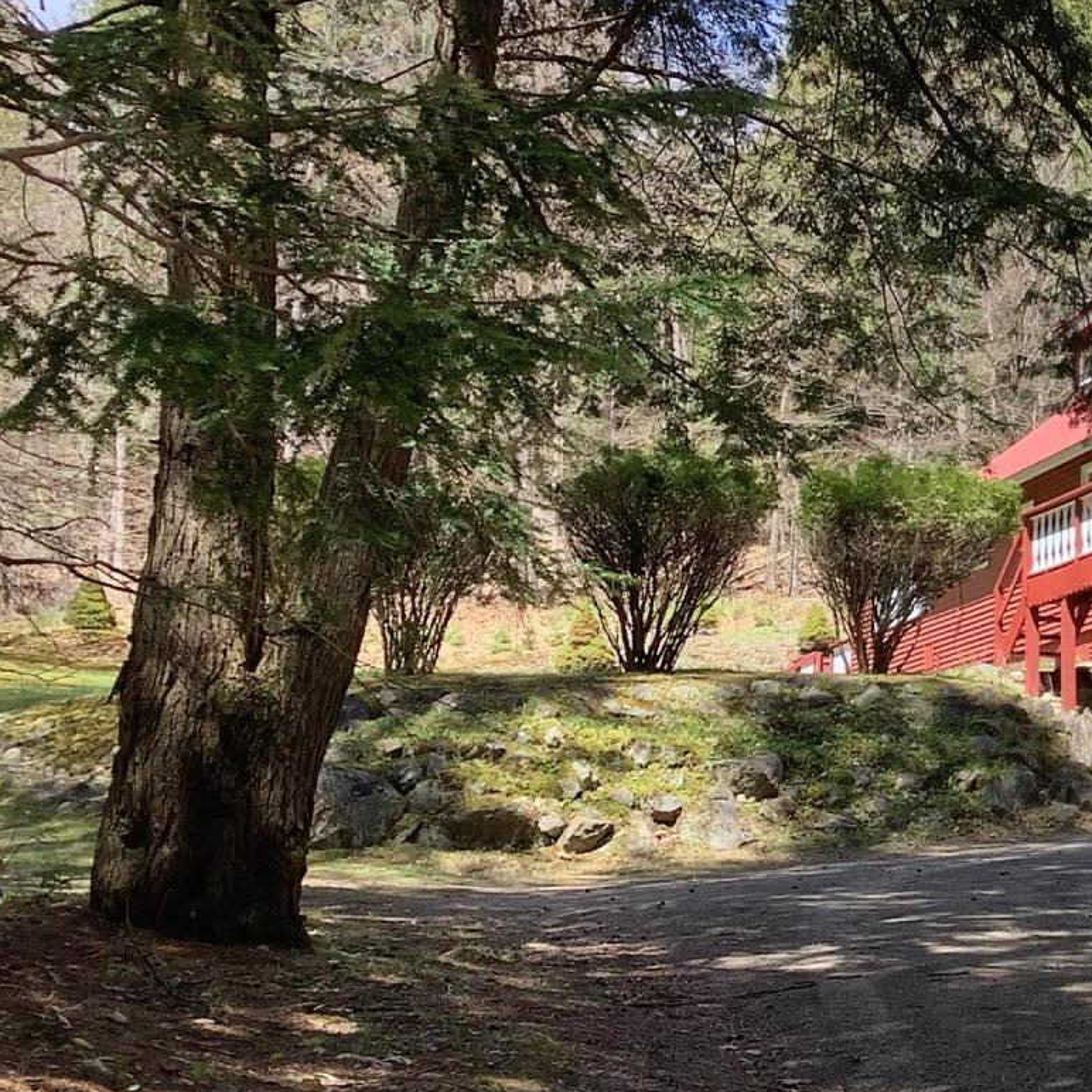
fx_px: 2534
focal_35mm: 71
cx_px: 1412
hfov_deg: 21.9
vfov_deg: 24.3
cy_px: 505
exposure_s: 1/217
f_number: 2.4
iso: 25
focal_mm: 3.3
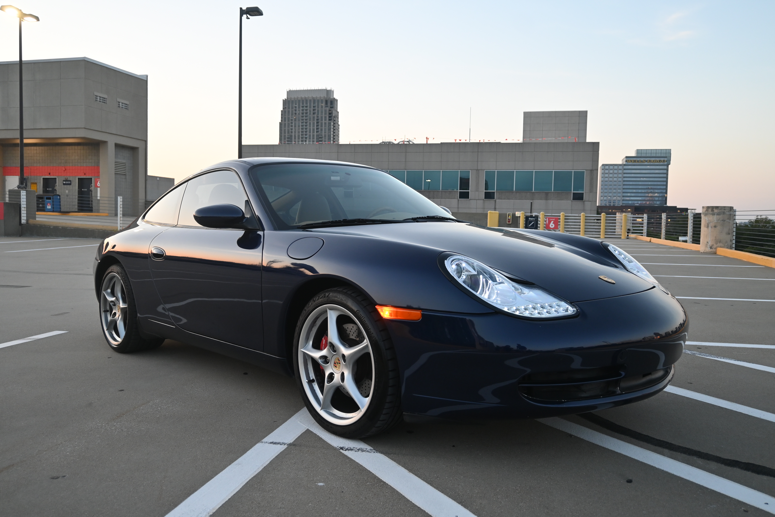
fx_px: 630
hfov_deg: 63.2
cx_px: 388
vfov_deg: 44.6
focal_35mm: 29
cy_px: 258
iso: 450
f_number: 3.8
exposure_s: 1/125
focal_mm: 19.5
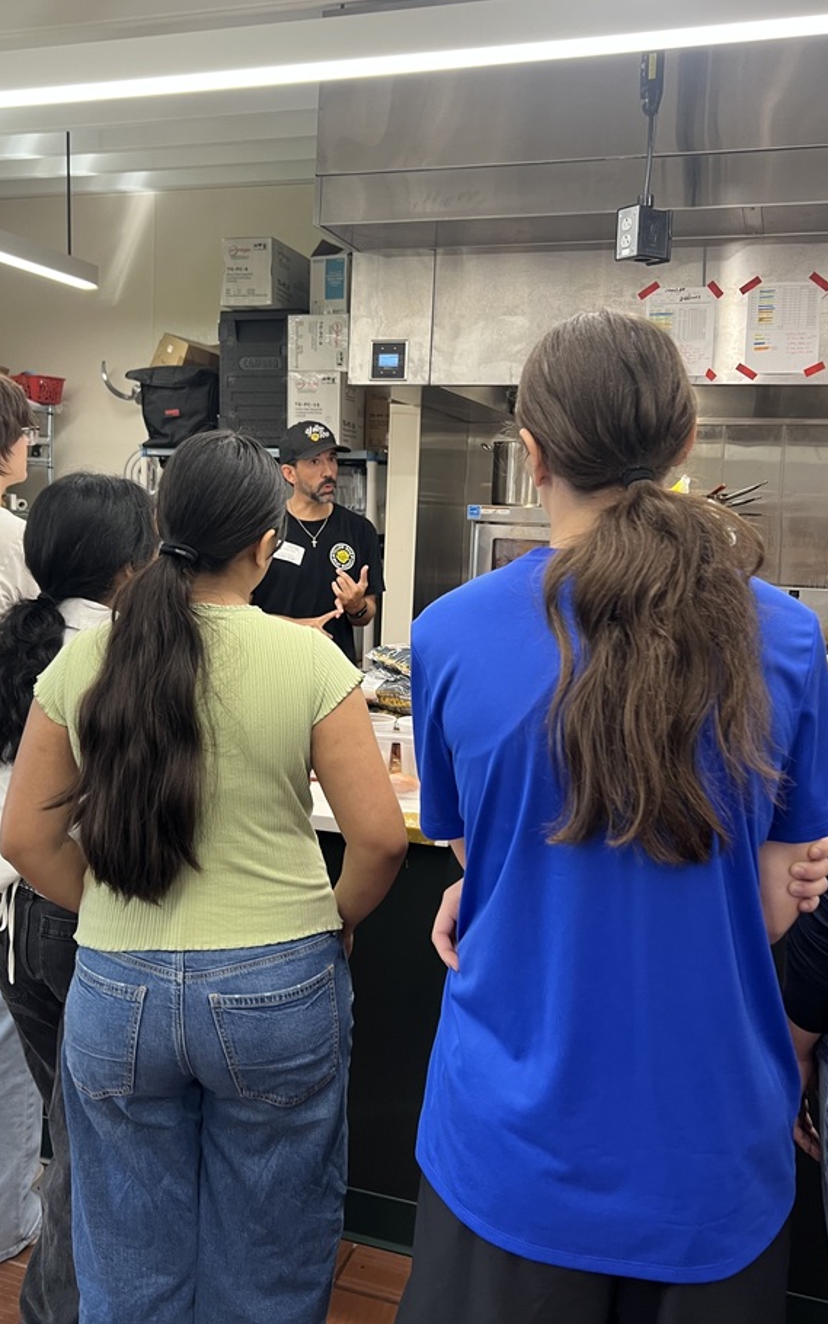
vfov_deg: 61.1
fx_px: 1119
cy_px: 592
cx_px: 391
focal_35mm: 31
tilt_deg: -4.0
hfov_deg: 40.6
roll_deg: -2.7
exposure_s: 1/60
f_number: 1.5
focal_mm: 5.7
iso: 100
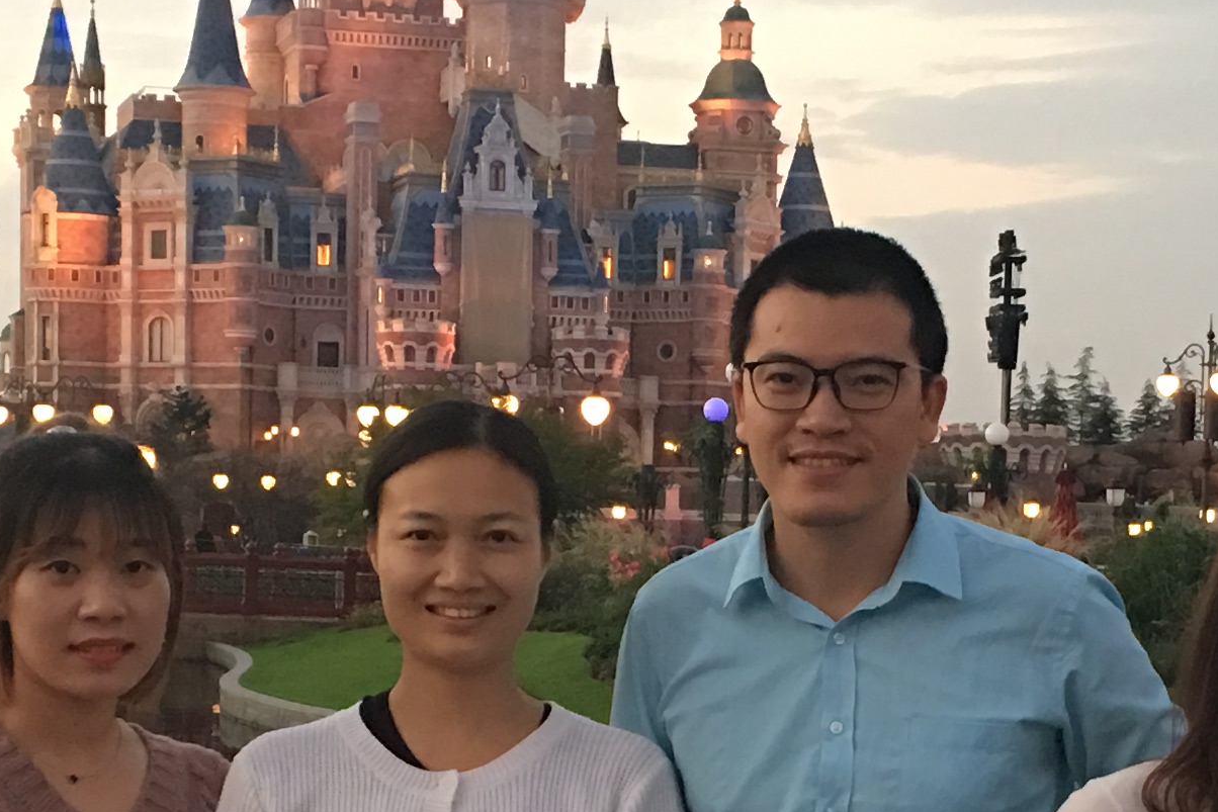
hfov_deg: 20.2
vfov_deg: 13.3
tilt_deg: -3.8
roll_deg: -1.3
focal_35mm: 101
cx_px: 754
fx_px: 3417
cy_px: 856
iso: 125
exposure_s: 1/17
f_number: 2.2
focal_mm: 4.15
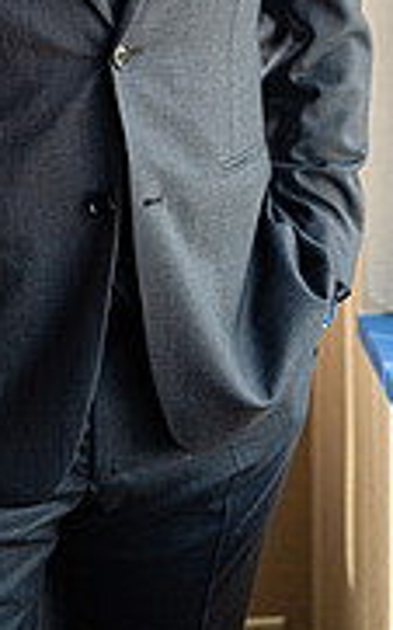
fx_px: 2178
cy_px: -73
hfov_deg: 10.3
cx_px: 59
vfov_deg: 16.0
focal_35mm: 127
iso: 400
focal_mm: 50
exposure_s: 1/1250
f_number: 1.4
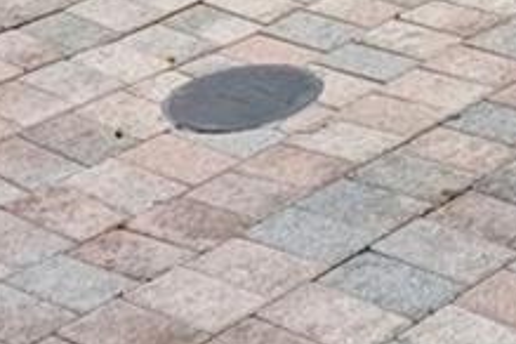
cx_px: 740
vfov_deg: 9.2
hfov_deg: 16.2
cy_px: -716
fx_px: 1677
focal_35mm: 117
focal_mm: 16
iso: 1250
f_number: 18
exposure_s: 1/640
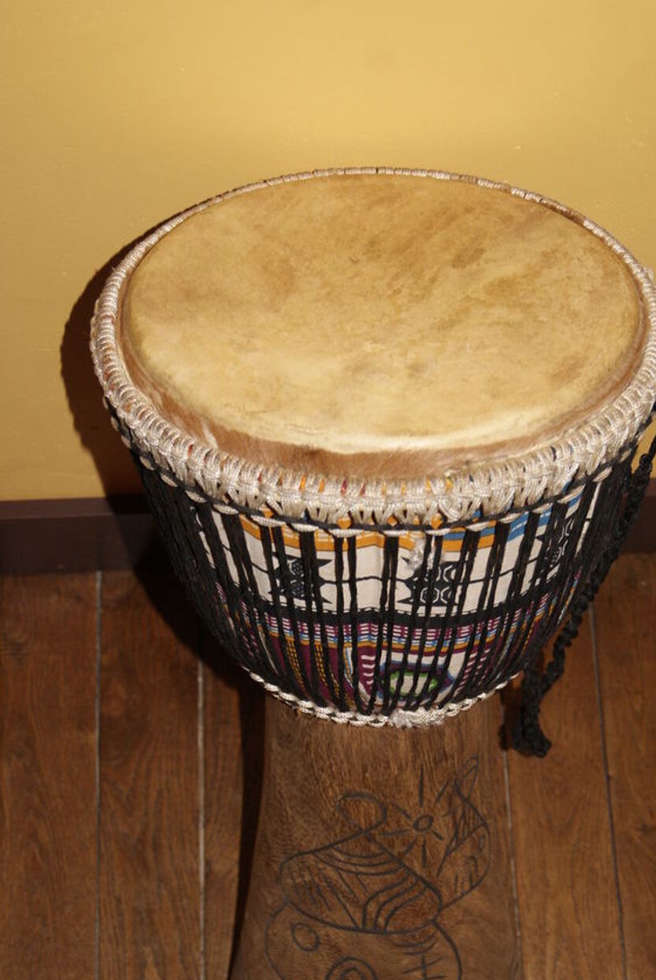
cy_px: 549
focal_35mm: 99
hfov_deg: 13.9
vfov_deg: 20.7
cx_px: 381
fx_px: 2688
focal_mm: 55
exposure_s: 1/80
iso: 400
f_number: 5.6
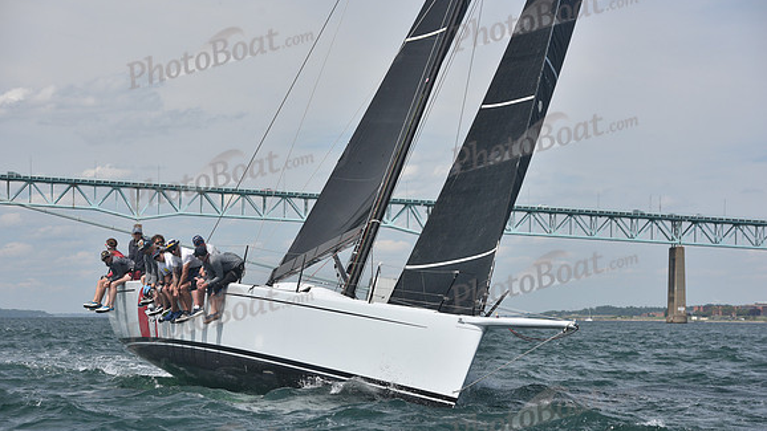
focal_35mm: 122
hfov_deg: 17.6
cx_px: 384
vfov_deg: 9.9
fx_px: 2481
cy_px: 227
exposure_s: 1/800
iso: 320
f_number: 7.1
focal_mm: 116
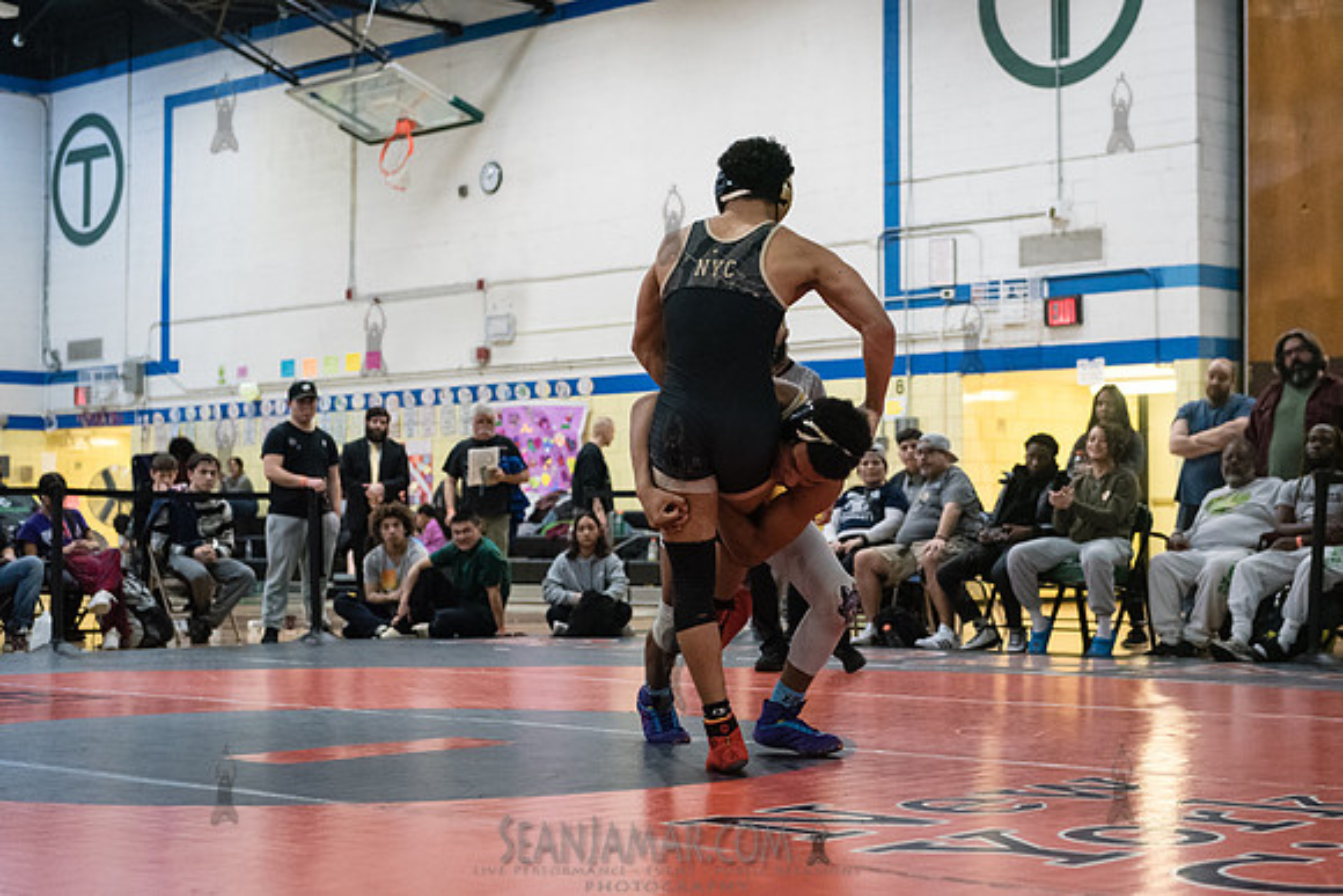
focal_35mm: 62
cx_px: 672
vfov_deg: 21.9
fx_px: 2313
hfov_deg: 32.4
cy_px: 448
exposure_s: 1/500
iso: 8000
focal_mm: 62
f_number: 3.2
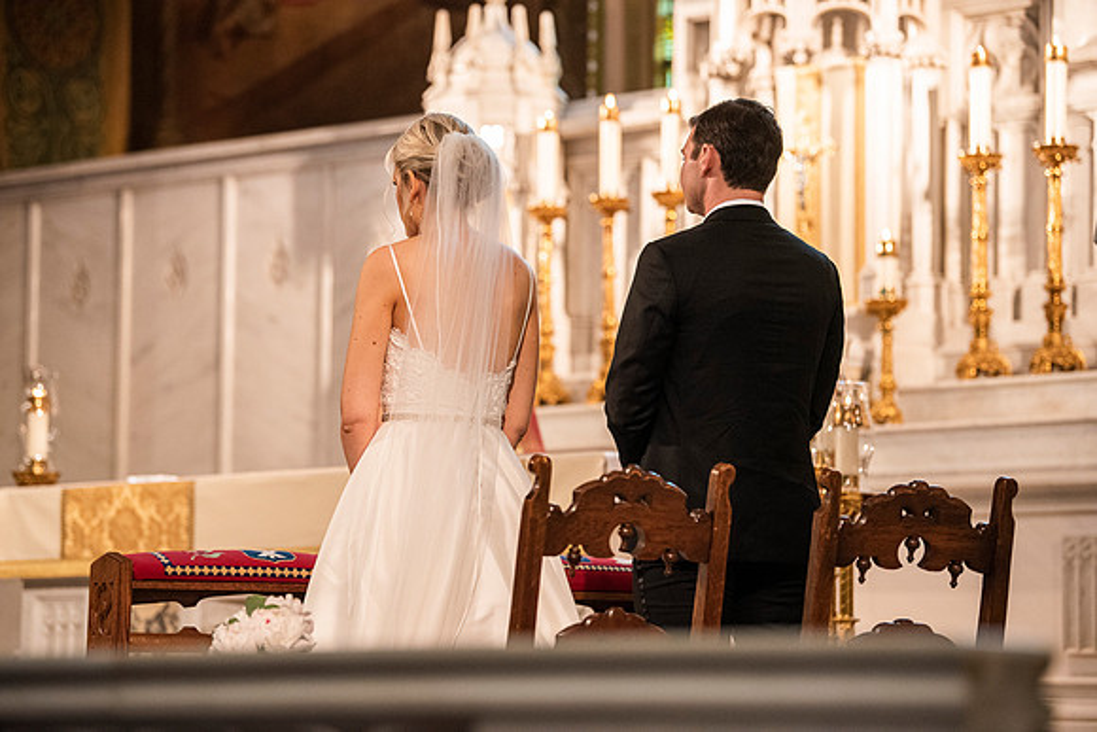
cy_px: 366
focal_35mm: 120
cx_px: 548
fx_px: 3657
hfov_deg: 17.1
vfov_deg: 11.4
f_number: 2.8
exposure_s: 1/320
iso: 2000
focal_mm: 120
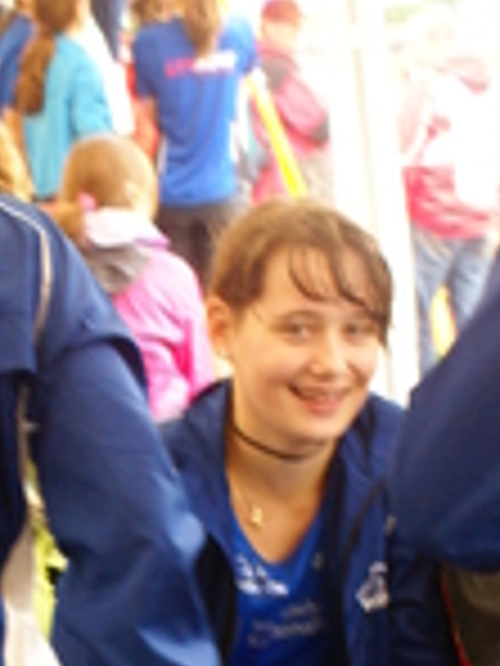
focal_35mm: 126
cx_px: 2
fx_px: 2427
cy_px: 590
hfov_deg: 11.6
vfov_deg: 15.5
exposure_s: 1/40
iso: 500
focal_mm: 24
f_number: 4.5
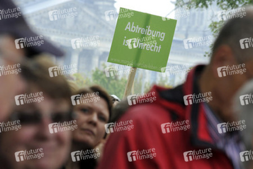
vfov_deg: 6.9
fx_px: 1405
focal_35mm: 200
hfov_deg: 10.3
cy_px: 84
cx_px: 126
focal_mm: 200
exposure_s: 1/200
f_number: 11
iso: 640
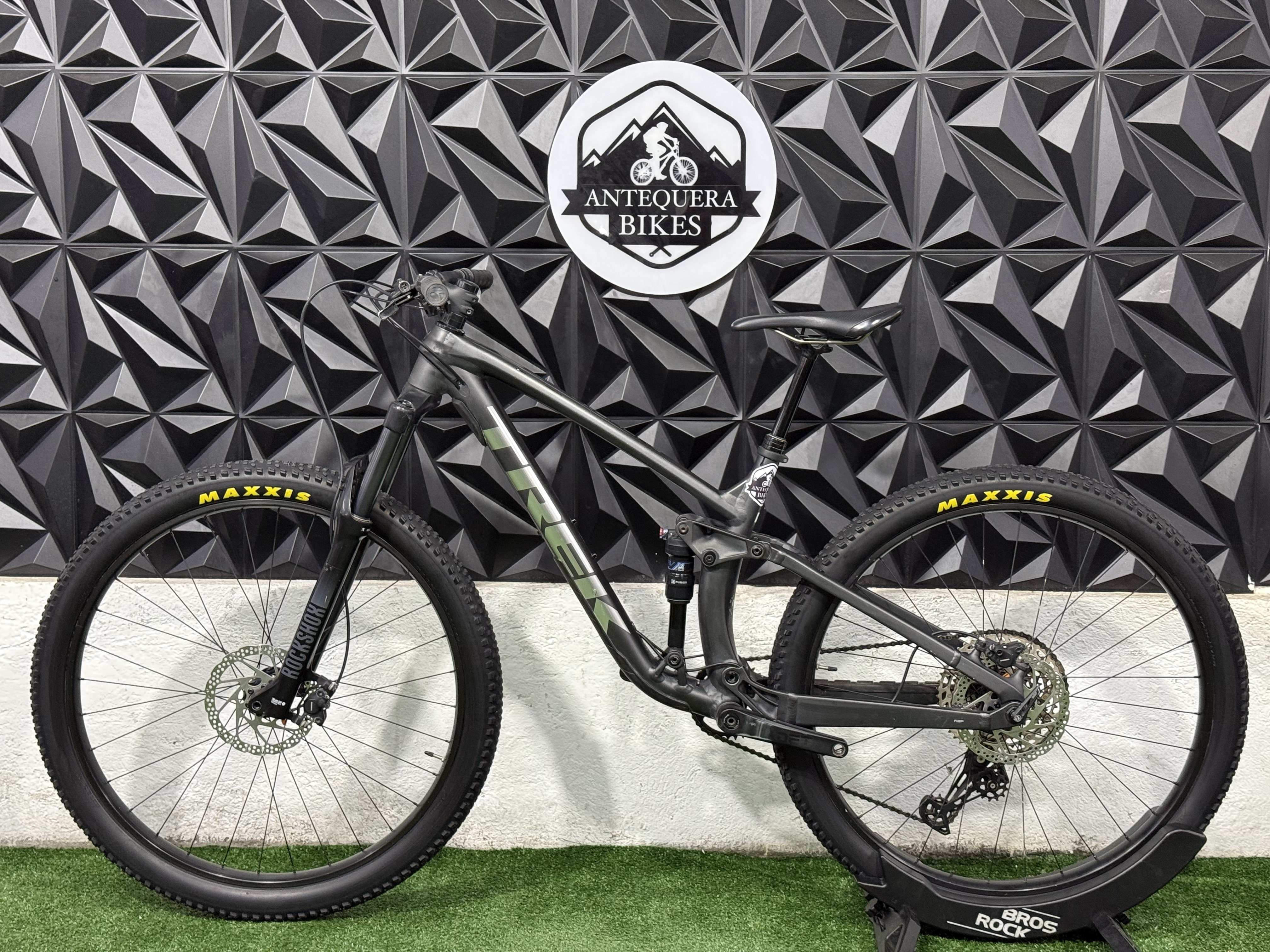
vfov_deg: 30.3
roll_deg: -0.4
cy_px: 476
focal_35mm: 48
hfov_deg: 39.7
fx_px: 1761
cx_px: 635
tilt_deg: -7.2
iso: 250
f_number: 1.78
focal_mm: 6.76
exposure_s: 1/60
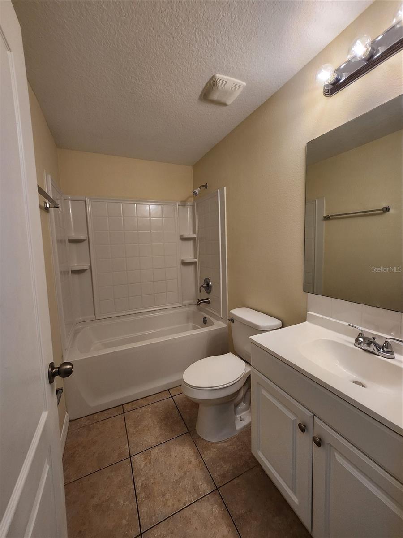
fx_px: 202
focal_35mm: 13
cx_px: 202
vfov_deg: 106.2
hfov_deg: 89.9
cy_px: 269
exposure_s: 1/60
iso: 64
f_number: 2.2
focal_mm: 1.74
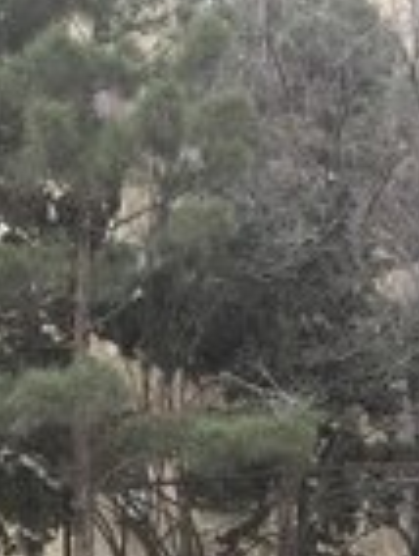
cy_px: 904
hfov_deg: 14.7
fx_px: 1625
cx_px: 211
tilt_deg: -5.4
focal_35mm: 101
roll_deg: +0.1
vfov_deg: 17.0
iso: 32
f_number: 2.2
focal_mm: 4.15
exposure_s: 1/109
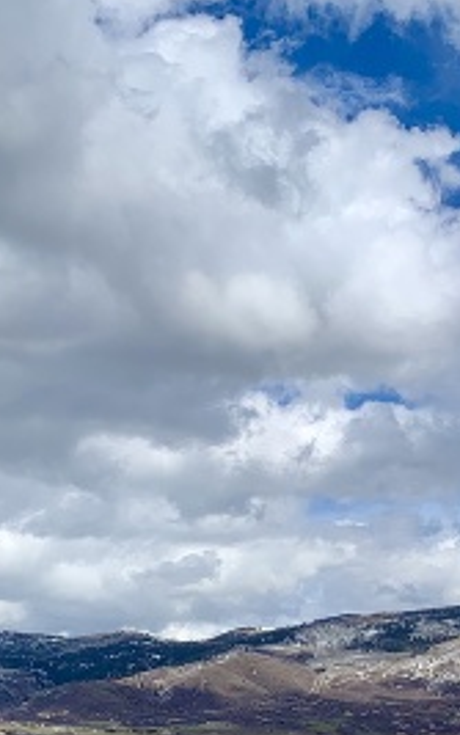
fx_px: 1323
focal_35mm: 66
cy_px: 567
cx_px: 286
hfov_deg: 19.7
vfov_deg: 30.4
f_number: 1.8
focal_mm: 4.25
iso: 25
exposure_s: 1/4673
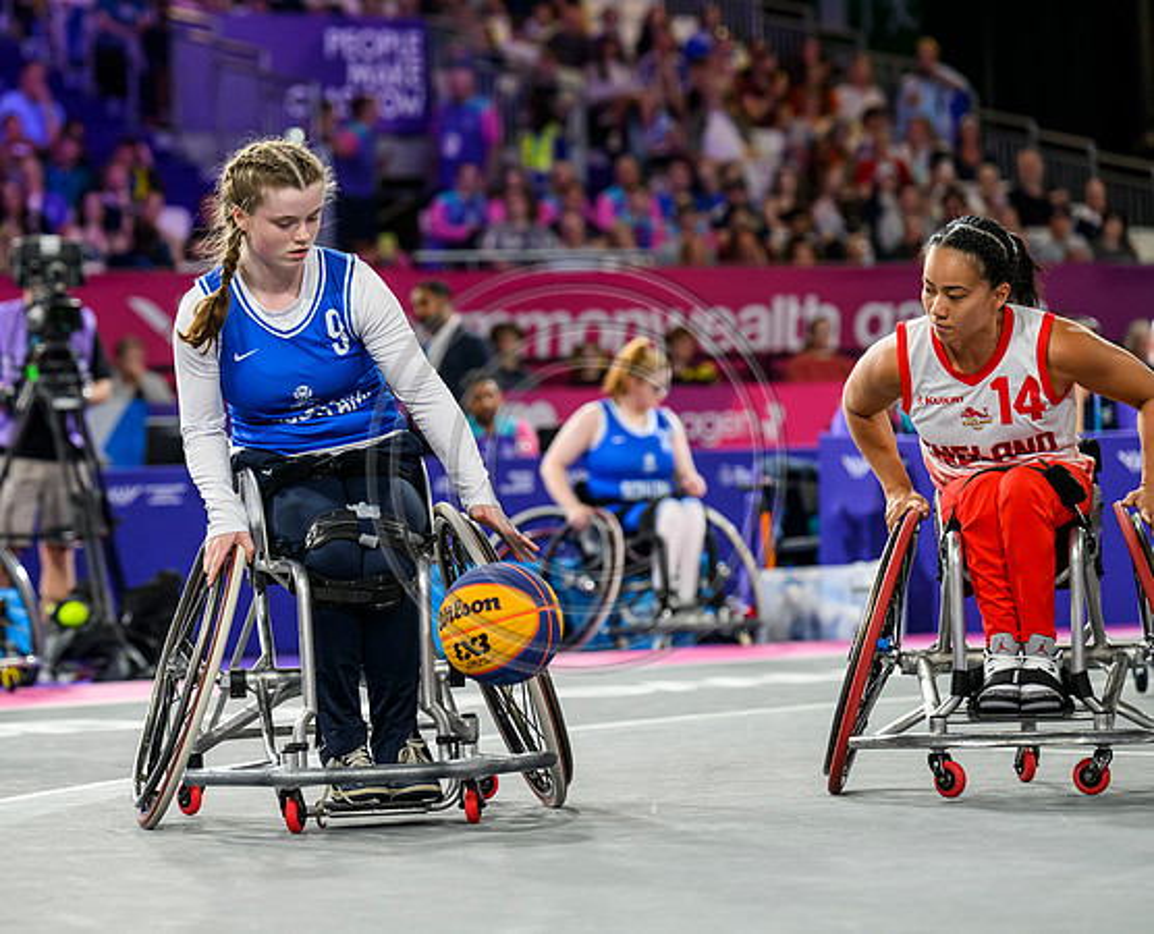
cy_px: 446
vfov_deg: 11.4
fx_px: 4676
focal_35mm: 136
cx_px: 422
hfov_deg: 14.1
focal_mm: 115
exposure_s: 1/1600
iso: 2500
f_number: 3.2
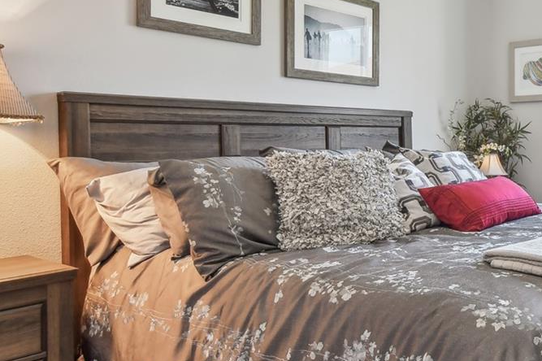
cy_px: 153
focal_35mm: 36
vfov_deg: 36.8
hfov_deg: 46.8
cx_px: 506
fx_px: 542
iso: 100
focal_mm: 10
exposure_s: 1/4
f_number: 7.1
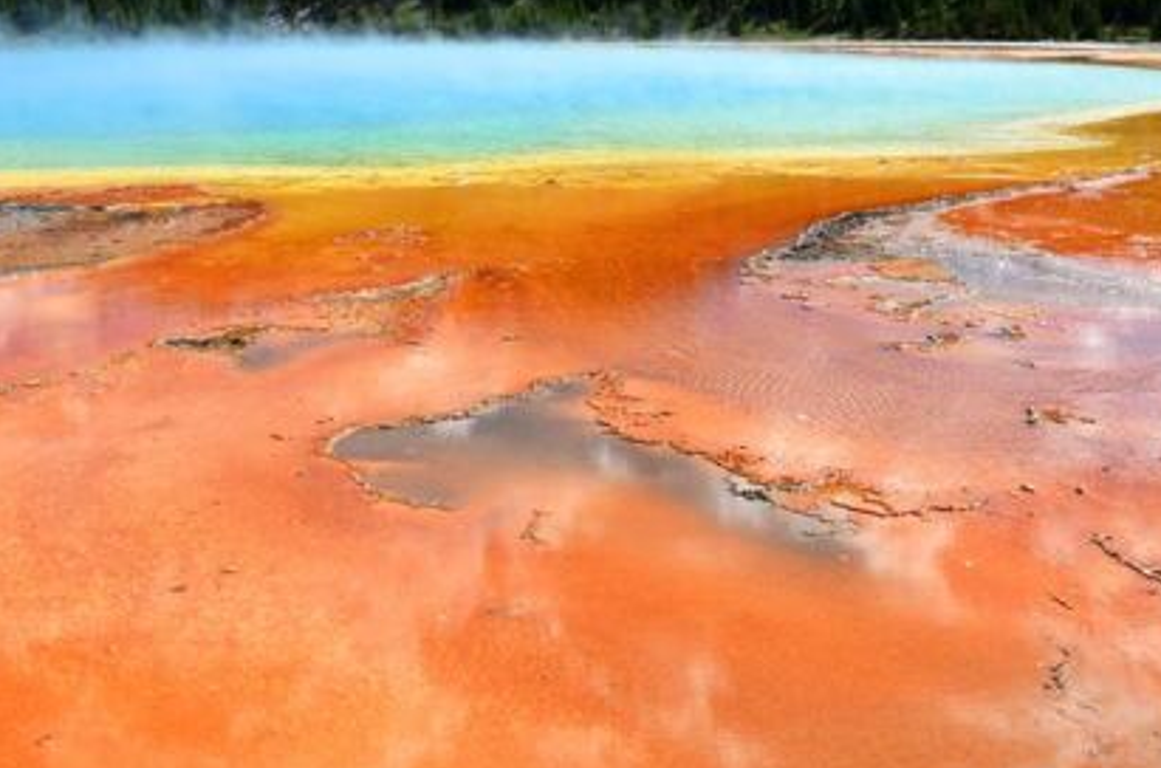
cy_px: 267
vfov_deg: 31.5
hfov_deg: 46.0
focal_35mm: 42
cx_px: 424
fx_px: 1351
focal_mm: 18
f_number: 10
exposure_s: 1/400
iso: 200
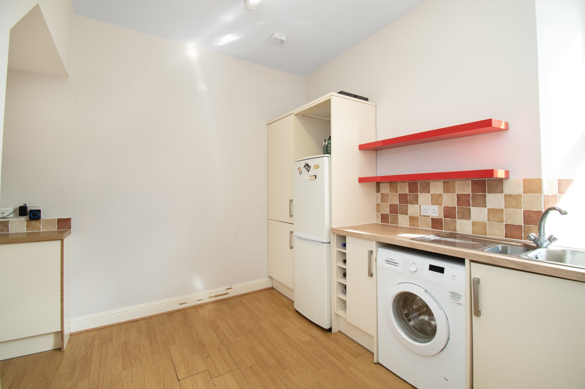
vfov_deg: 77.3
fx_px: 244
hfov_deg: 100.4
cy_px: 194
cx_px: 292
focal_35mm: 15
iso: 320
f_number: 8
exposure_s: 1/5
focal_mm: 10
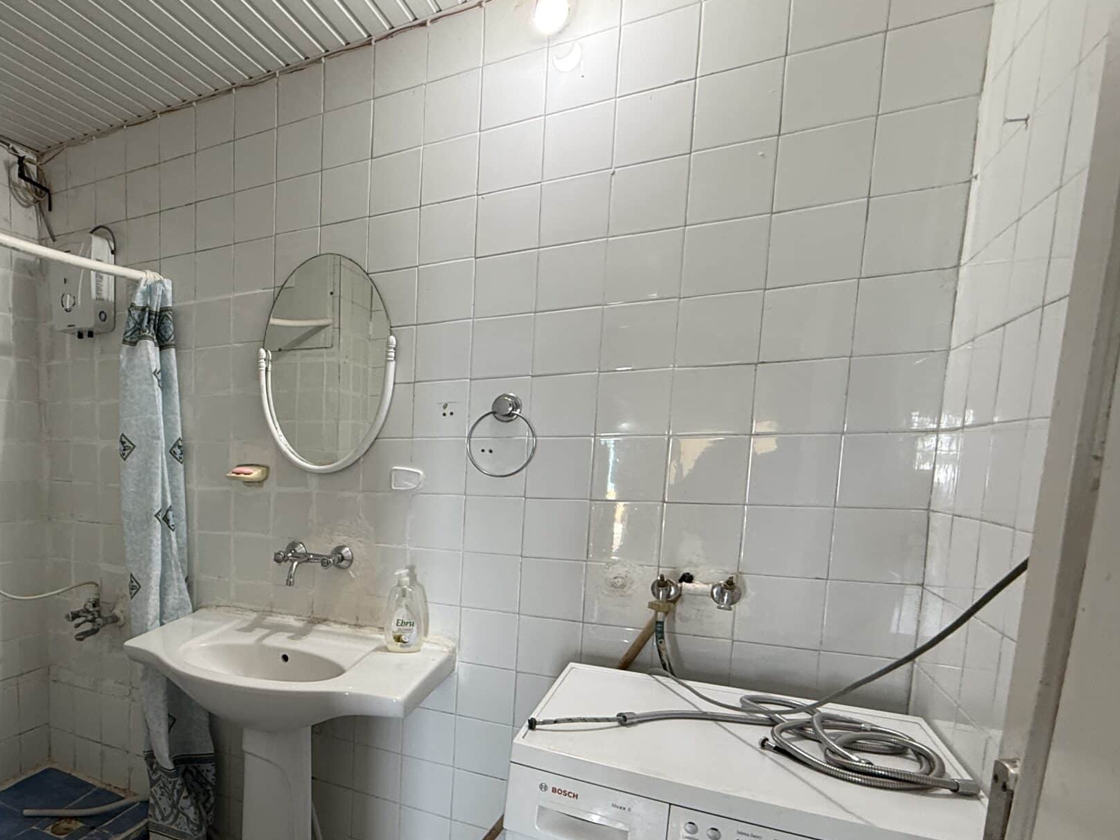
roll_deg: -0.6
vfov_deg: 59.9
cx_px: 244
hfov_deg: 69.8
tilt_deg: -6.8
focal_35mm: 22
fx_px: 712
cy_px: 546
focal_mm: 2.22
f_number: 2.2
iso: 200
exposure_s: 1/50
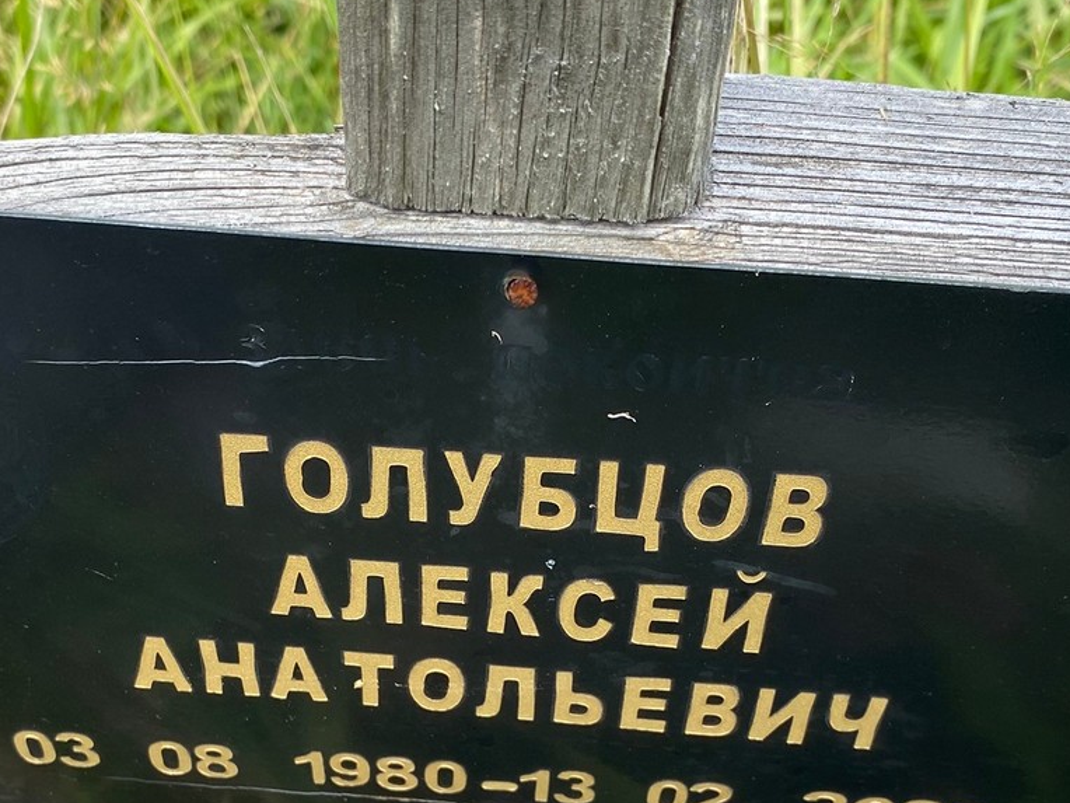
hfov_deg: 38.8
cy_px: 603
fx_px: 1515
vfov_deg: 29.2
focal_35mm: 49
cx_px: 459
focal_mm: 4.25
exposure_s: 1/276
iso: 32
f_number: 1.8
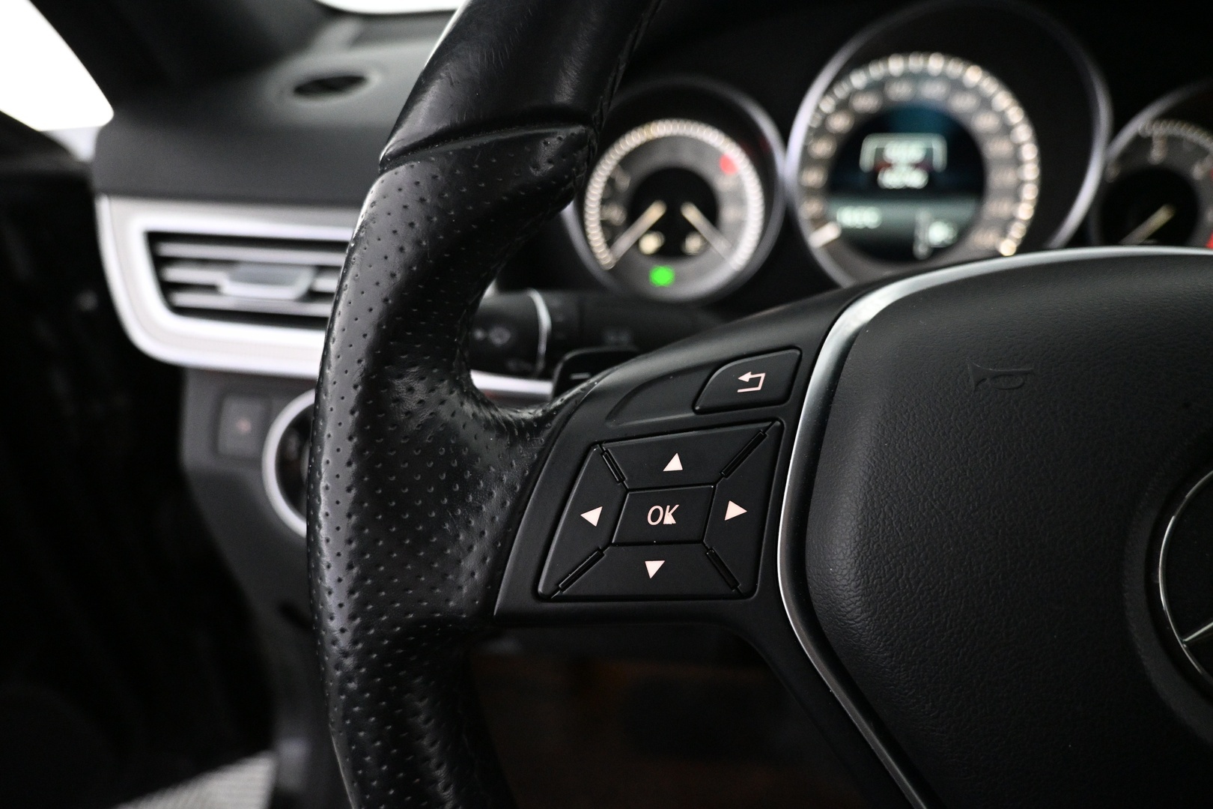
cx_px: 606
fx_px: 809
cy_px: 404
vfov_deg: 53.1
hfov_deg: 73.7
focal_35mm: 24
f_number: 3.5
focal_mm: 16
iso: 4000
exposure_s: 1/80
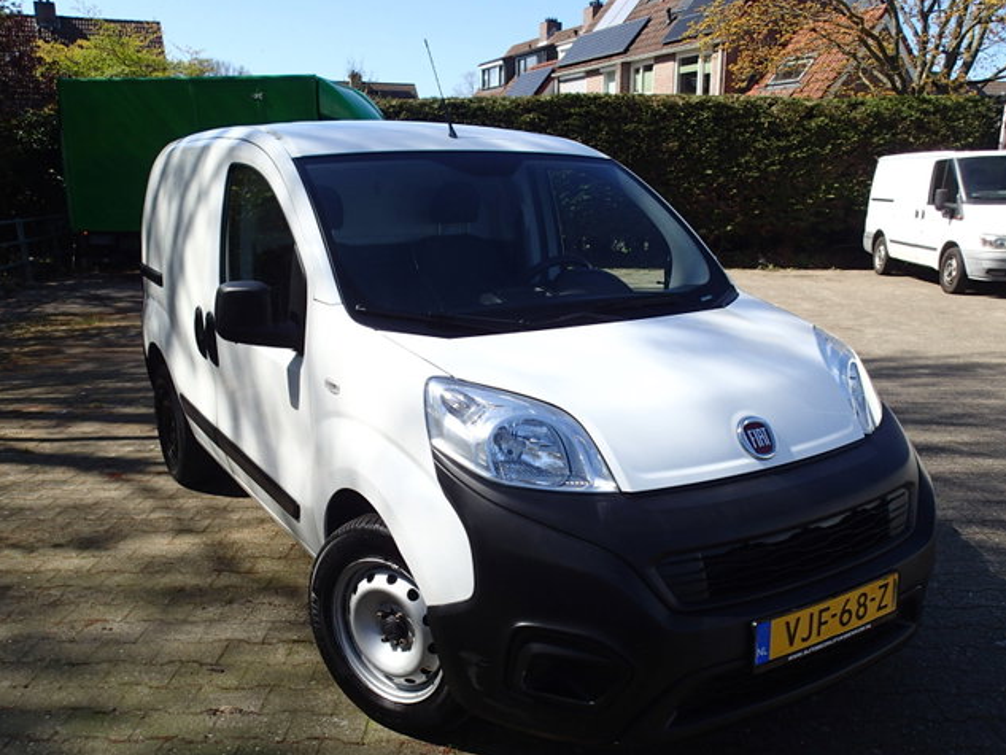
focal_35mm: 30
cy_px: 434
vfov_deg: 46.7
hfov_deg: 59.9
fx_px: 872
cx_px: 489
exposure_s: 1/1000
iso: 100
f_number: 2.8
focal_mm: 4.5
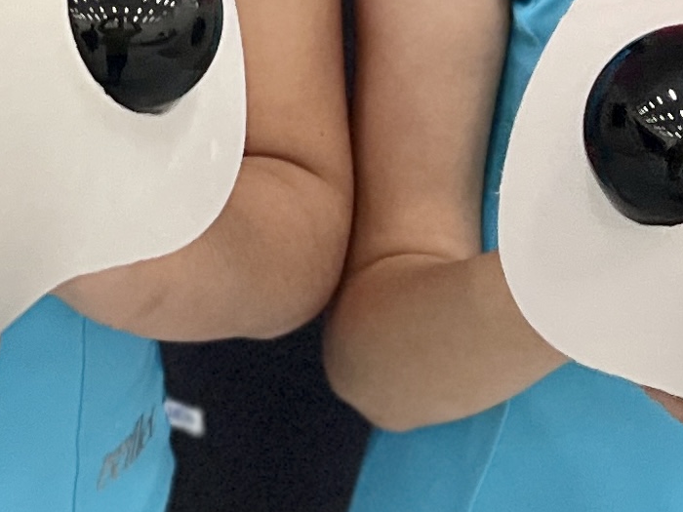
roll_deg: -1.5
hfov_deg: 14.3
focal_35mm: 131
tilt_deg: -29.7
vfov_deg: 11.1
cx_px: -263
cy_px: -109
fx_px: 2585
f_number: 1.5
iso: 400
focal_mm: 5.7
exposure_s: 1/40
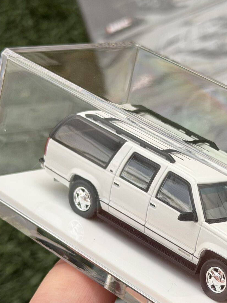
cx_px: 224
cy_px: 209
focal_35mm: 111
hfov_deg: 13.2
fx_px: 971
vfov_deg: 17.7
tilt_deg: -46.0
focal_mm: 6.76
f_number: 1.78
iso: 64
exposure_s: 1/810
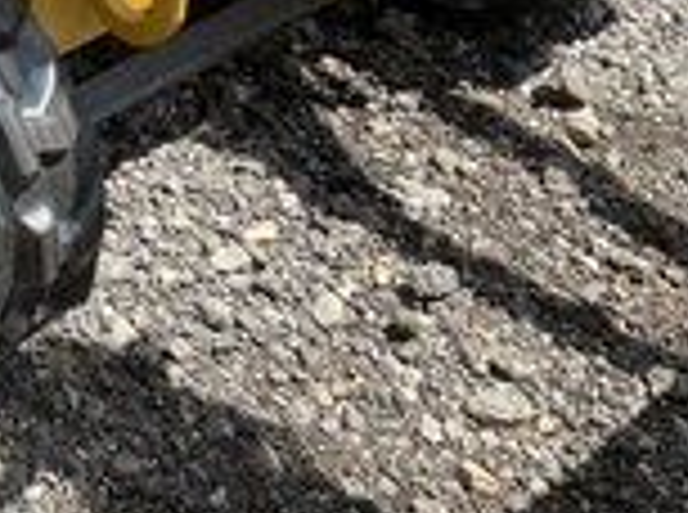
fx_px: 1507
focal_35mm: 76
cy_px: -14
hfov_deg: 23.0
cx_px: -193
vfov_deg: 18.7
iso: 25
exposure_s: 1/586
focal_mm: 3
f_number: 1.8
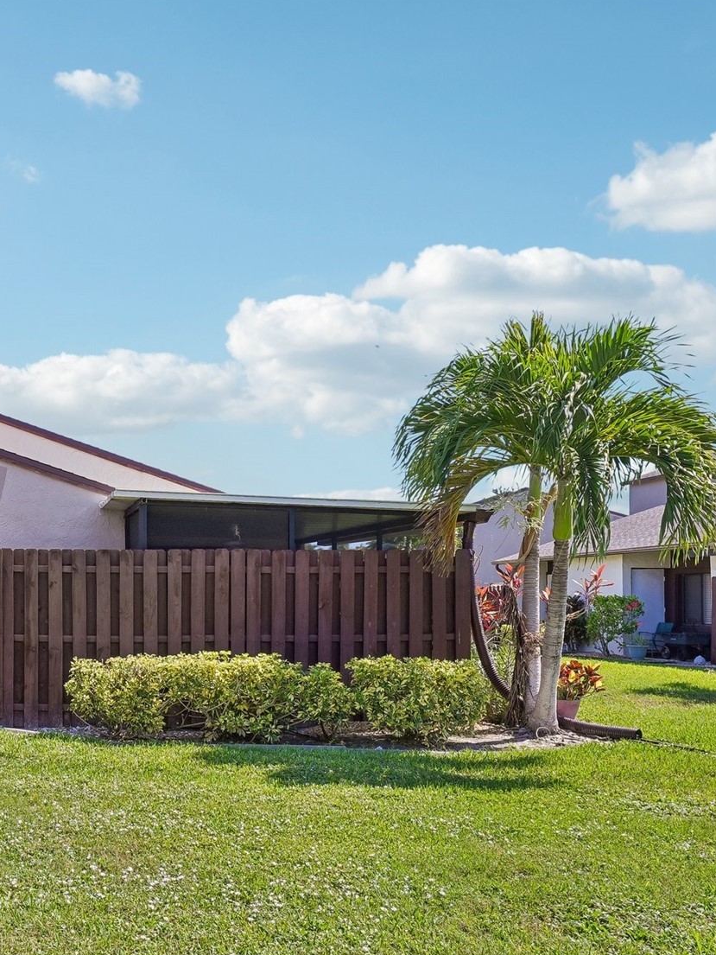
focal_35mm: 31
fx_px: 855
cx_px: 28
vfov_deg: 58.3
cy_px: 485
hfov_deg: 40.7
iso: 50
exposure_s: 1/80
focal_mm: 14
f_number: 8
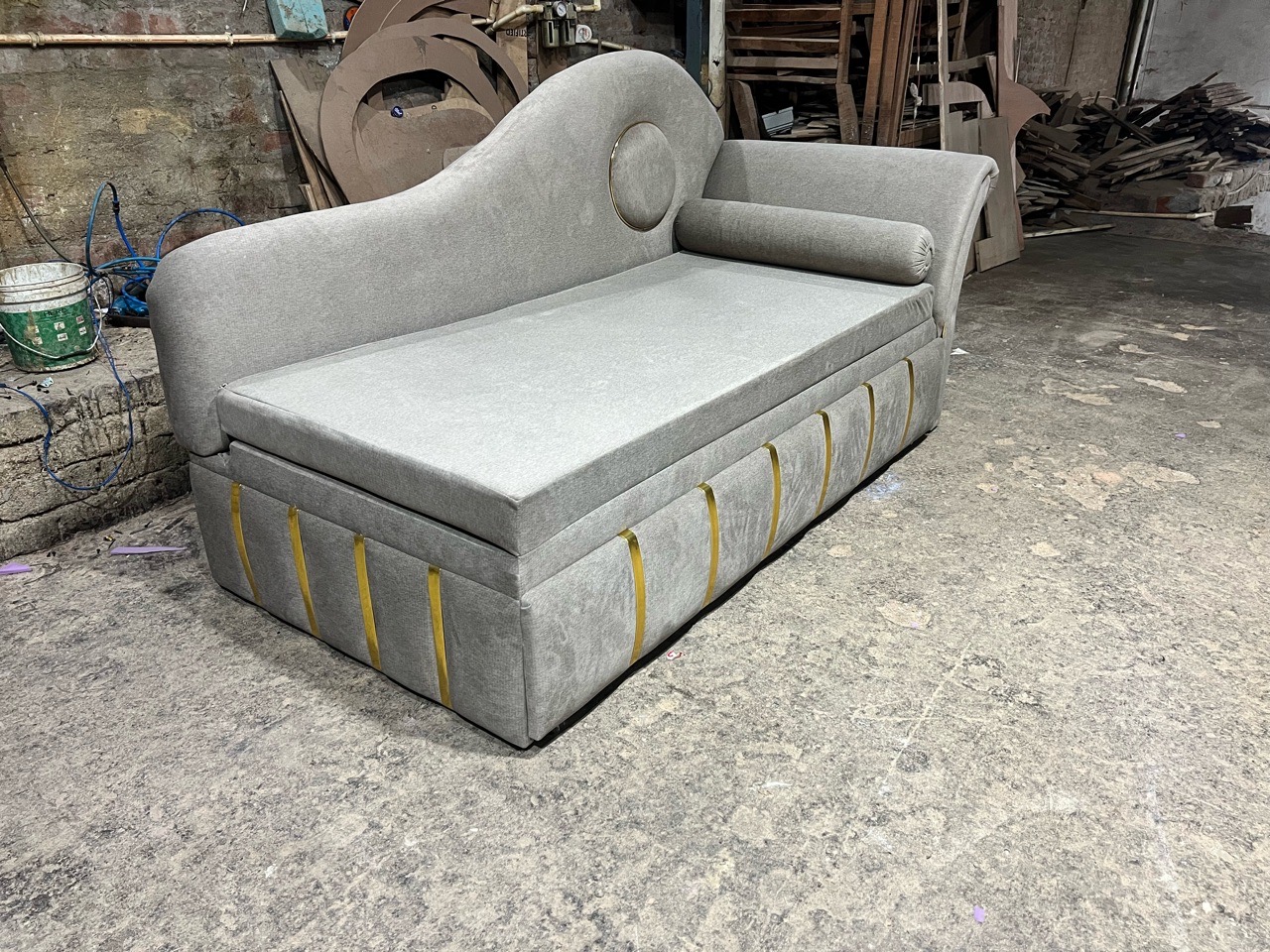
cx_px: 635
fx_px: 954
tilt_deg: -24.0
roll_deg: -0.1
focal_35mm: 26
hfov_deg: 67.3
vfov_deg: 53.1
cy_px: 476
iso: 200
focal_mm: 5.7
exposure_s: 1/50
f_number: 1.5
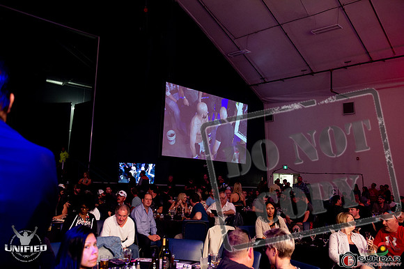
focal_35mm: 34
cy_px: 134
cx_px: 202
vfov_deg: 38.8
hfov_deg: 55.8
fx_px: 381
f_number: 4
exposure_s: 1/125
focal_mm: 34
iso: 1600
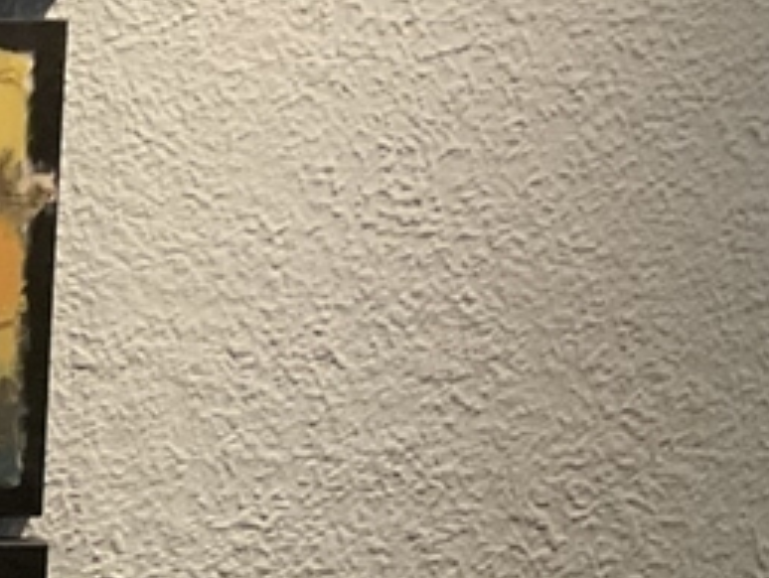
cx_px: -745
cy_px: 444
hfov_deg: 14.4
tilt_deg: -5.5
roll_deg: -0.5
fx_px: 2557
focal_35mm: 115
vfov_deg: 12.9
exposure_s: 1/60
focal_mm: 3
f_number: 1.8
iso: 200
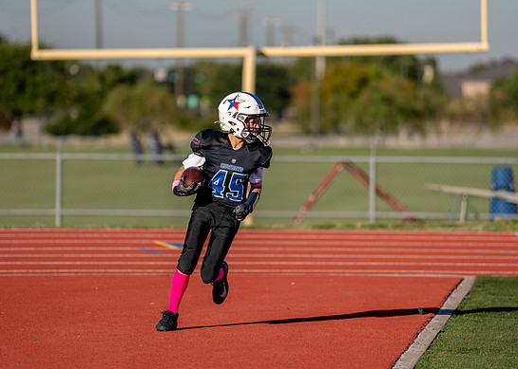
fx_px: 4059
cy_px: 174
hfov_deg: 7.3
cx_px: 248
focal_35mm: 276
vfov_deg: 5.2
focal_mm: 200
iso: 160
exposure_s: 1/4000
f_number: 2.8
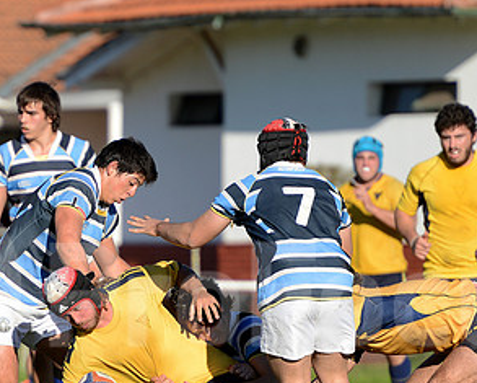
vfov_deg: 3.1
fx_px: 7080
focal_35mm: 501
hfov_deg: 3.9
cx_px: 181
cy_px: 291
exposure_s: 1/1250
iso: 320
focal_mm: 270
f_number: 4
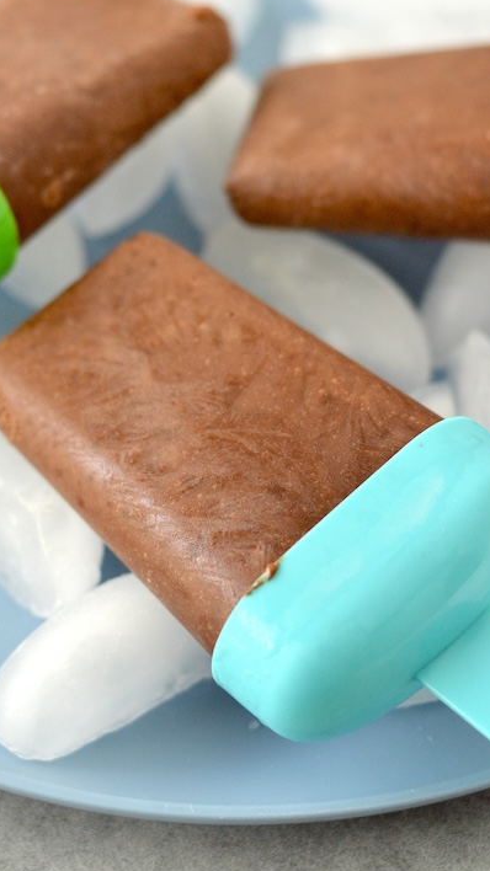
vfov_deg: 21.3
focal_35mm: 100
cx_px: 167
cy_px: 358
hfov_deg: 12.1
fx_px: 2311
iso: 1100
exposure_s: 1/500
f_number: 2.8
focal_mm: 50
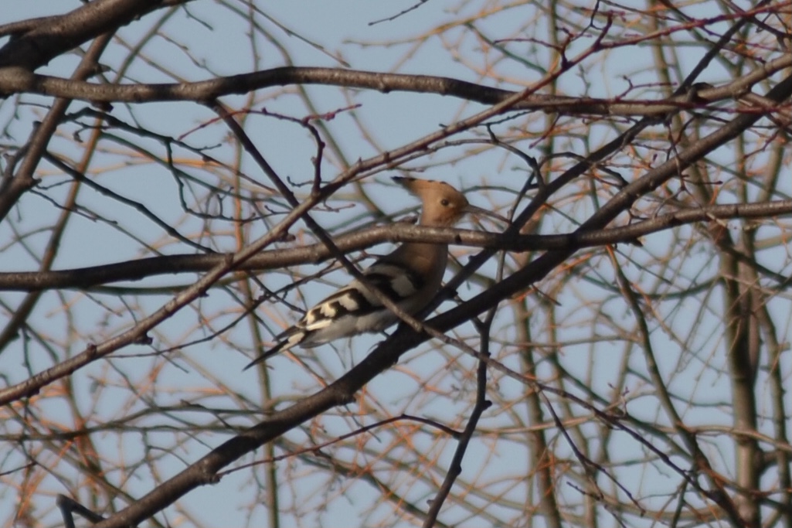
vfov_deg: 3.1
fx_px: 9898
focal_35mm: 450
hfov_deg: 4.6
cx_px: 396
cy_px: 264
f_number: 6.3
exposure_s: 1/800
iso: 100
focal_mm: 300
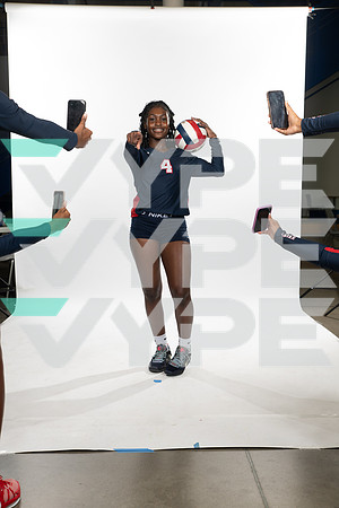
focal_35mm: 46
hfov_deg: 29.2
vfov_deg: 42.7
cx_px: 170
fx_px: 650
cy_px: 254
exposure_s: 1/250
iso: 200
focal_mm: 46
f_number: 5.6
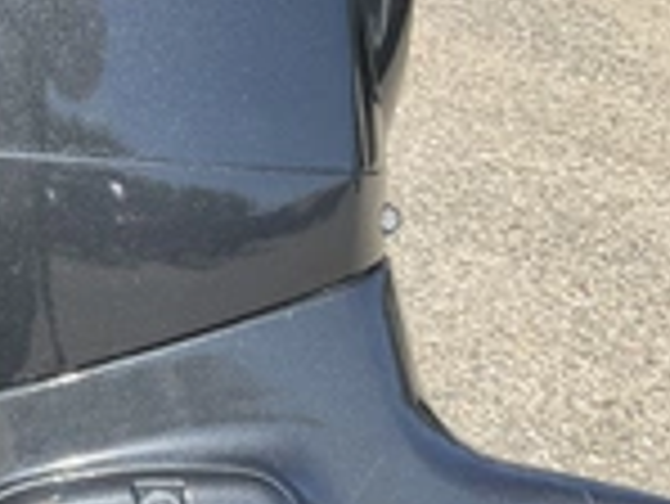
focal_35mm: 78
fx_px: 1511
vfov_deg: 18.7
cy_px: 94
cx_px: -139
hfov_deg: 22.9
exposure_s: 1/709
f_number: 1.8
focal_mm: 3
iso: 25
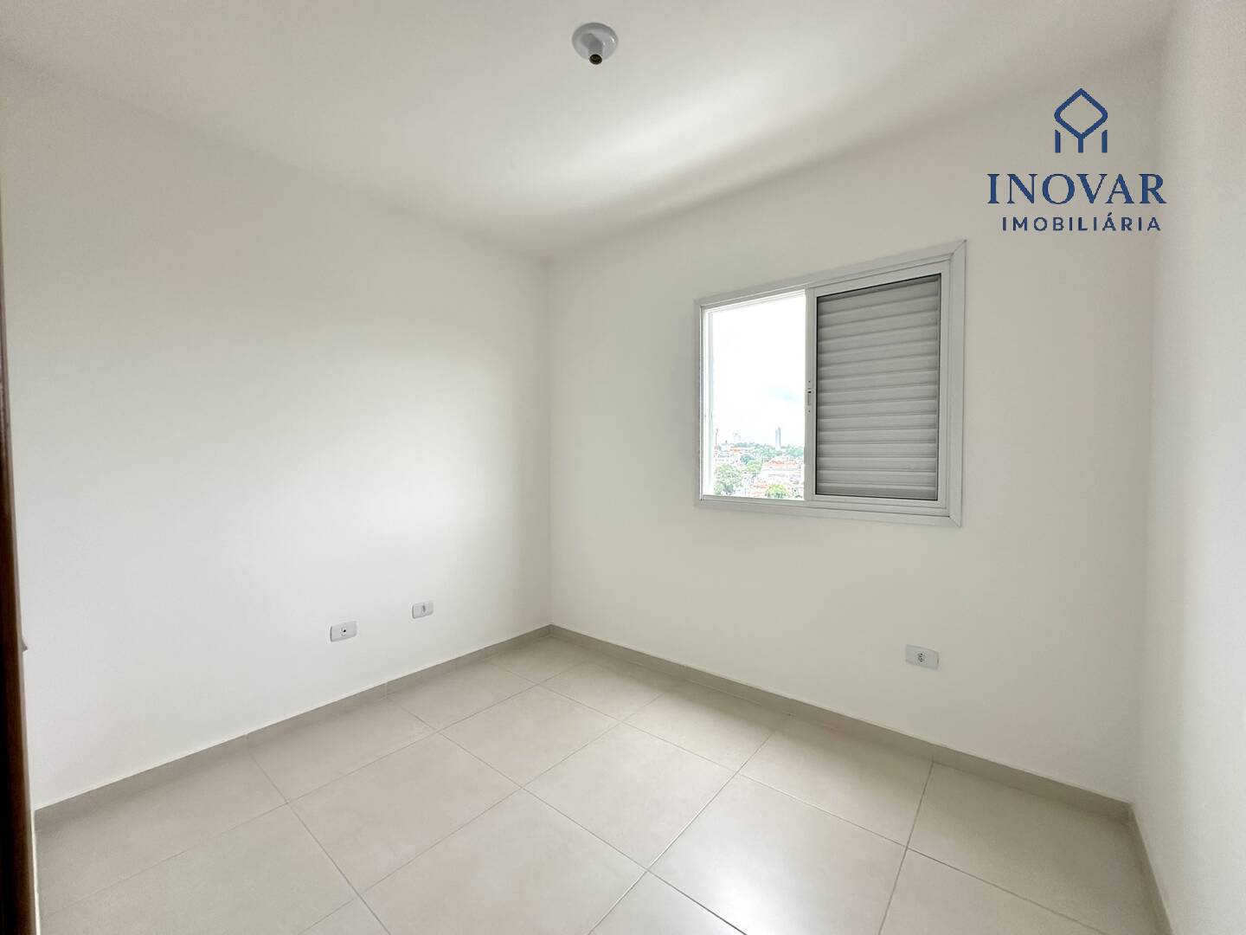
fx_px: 504
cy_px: 468
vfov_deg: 85.7
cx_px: 623
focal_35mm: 14
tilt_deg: -1.5
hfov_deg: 102.1
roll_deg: -0.1
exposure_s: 1/99
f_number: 2.2
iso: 80
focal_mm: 2.22
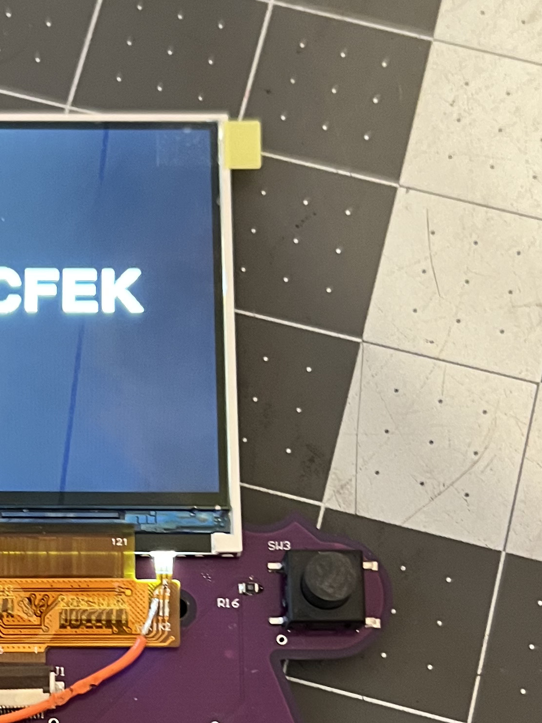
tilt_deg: -74.3
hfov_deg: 20.2
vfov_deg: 27.0
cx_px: 34
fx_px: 1483
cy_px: 562
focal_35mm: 71
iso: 500
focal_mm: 5.7
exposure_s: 1/33
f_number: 1.5
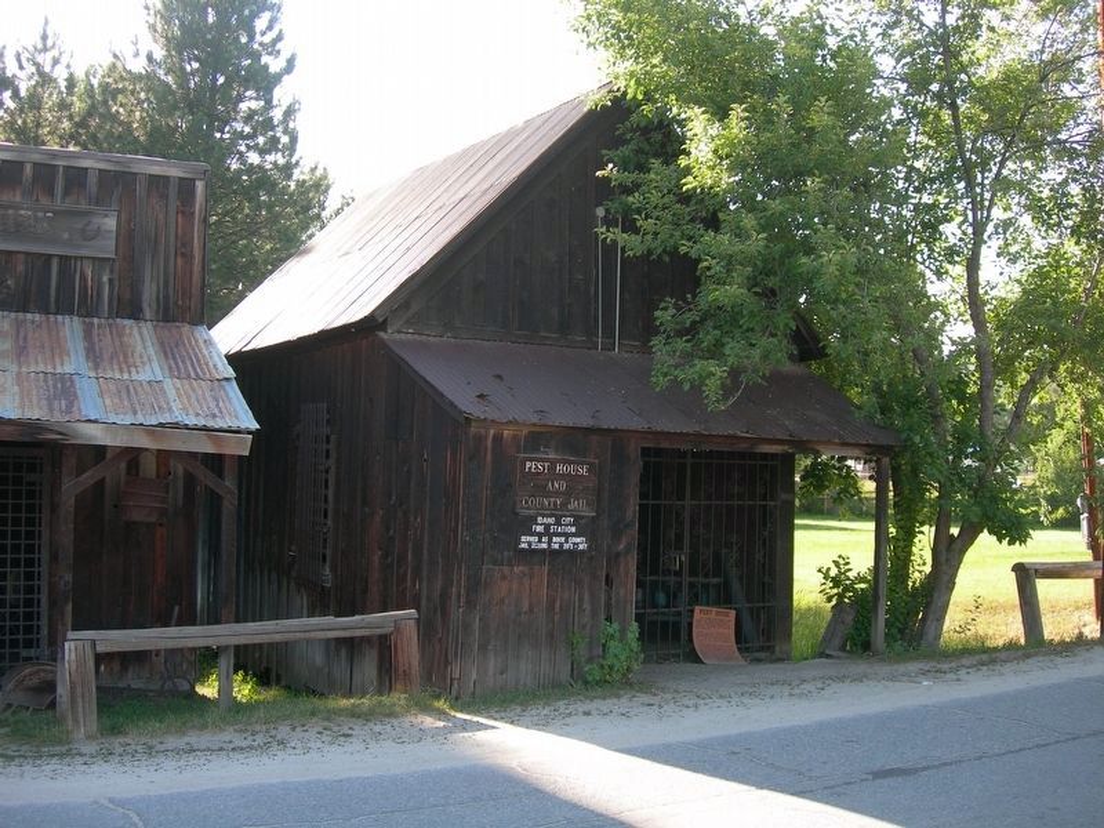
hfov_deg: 49.0
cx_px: 552
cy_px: 414
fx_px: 1212
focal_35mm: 38
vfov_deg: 37.7
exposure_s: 1/135
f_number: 2.8
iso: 50
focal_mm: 7.8
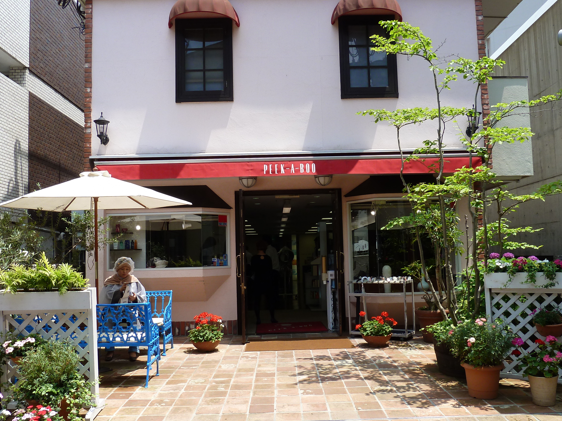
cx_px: 280
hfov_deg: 58.4
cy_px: 218
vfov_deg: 45.4
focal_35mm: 31
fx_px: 503
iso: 80
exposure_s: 1/320
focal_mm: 4.1
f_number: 4
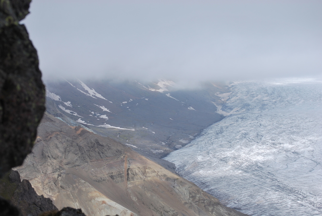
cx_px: 161
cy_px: 108
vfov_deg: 16.6
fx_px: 739
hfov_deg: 24.6
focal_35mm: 82
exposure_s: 1/320
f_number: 8
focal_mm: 55
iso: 100
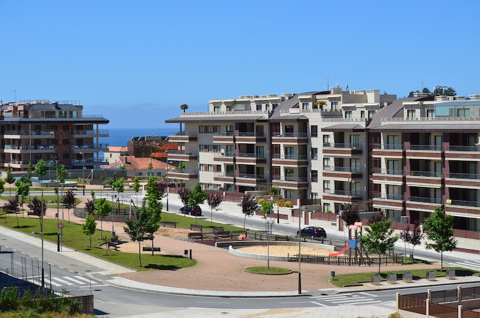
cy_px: 159
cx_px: 240
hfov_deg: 24.7
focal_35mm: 82
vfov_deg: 16.5
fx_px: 1098
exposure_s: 1/400
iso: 200
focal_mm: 55
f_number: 11
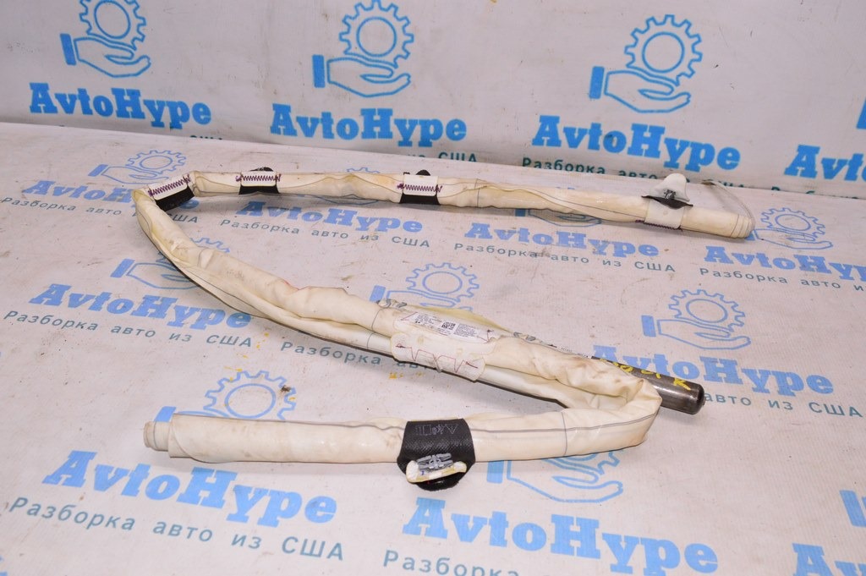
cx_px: 433
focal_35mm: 33
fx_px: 793
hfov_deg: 57.3
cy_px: 288
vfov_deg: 39.9
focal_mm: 22
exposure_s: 1/160
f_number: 8
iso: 1600
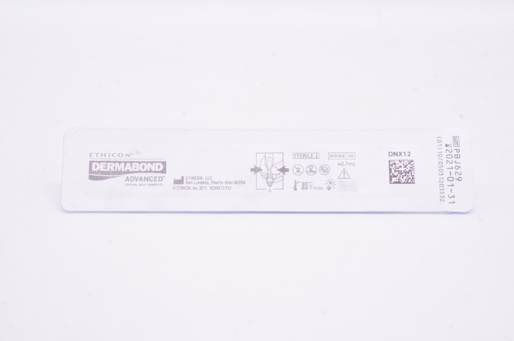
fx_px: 770
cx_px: 257
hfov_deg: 36.9
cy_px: 170
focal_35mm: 54
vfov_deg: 25.0
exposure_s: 1/15
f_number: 18
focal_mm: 36
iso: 800
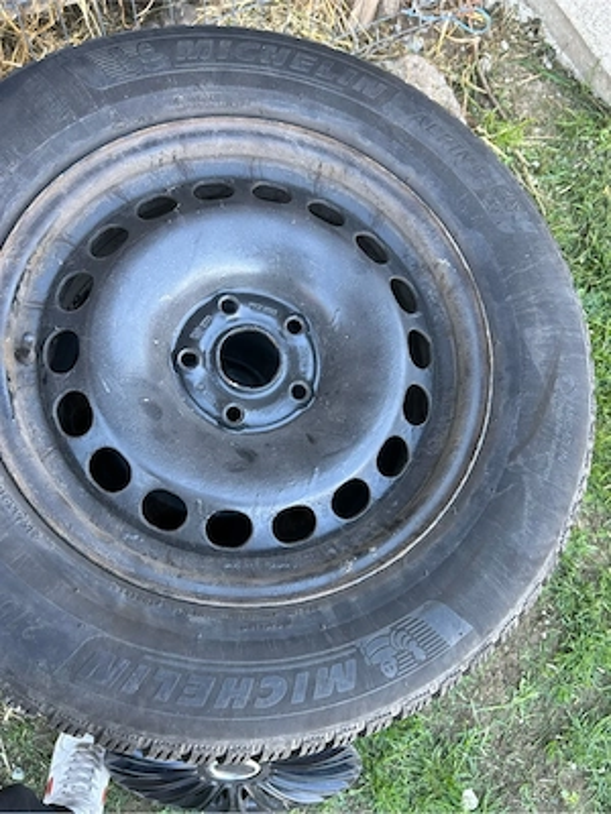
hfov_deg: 53.1
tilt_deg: -68.7
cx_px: 306
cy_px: 407
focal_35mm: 26
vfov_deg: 67.3
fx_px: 612
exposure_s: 1/121
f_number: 1.5
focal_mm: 5.7
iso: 80
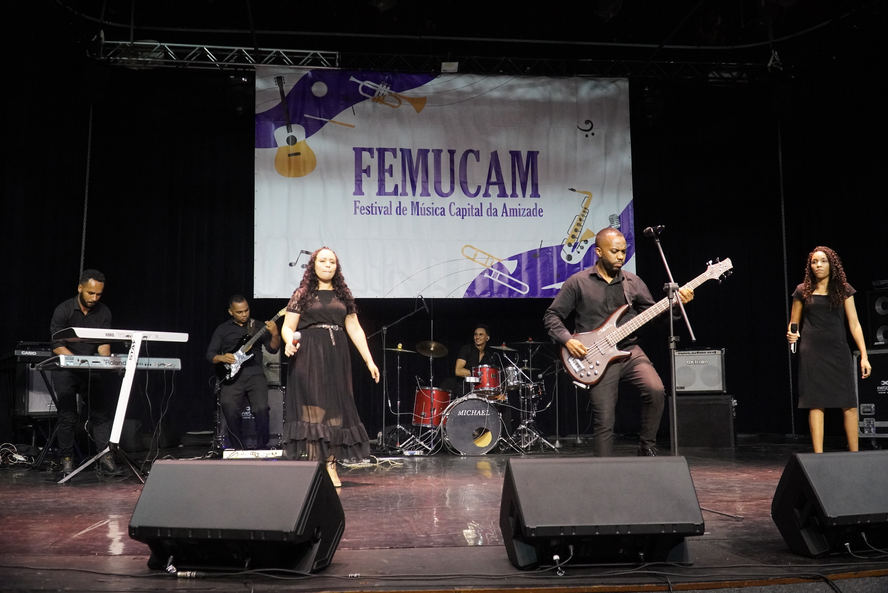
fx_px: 851
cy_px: 296
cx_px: 444
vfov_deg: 38.4
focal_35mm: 34
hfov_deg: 55.1
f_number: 4
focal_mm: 23
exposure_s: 1/200
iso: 6400
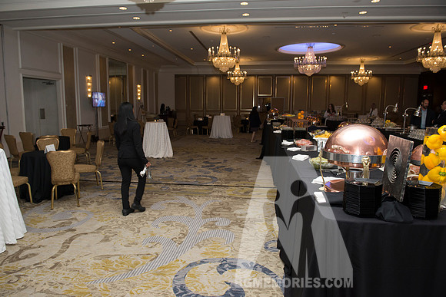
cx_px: 223
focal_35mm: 26
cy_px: 148
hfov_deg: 69.4
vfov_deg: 49.6
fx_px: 322
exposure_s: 1/80
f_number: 4.5
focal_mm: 26
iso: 1250
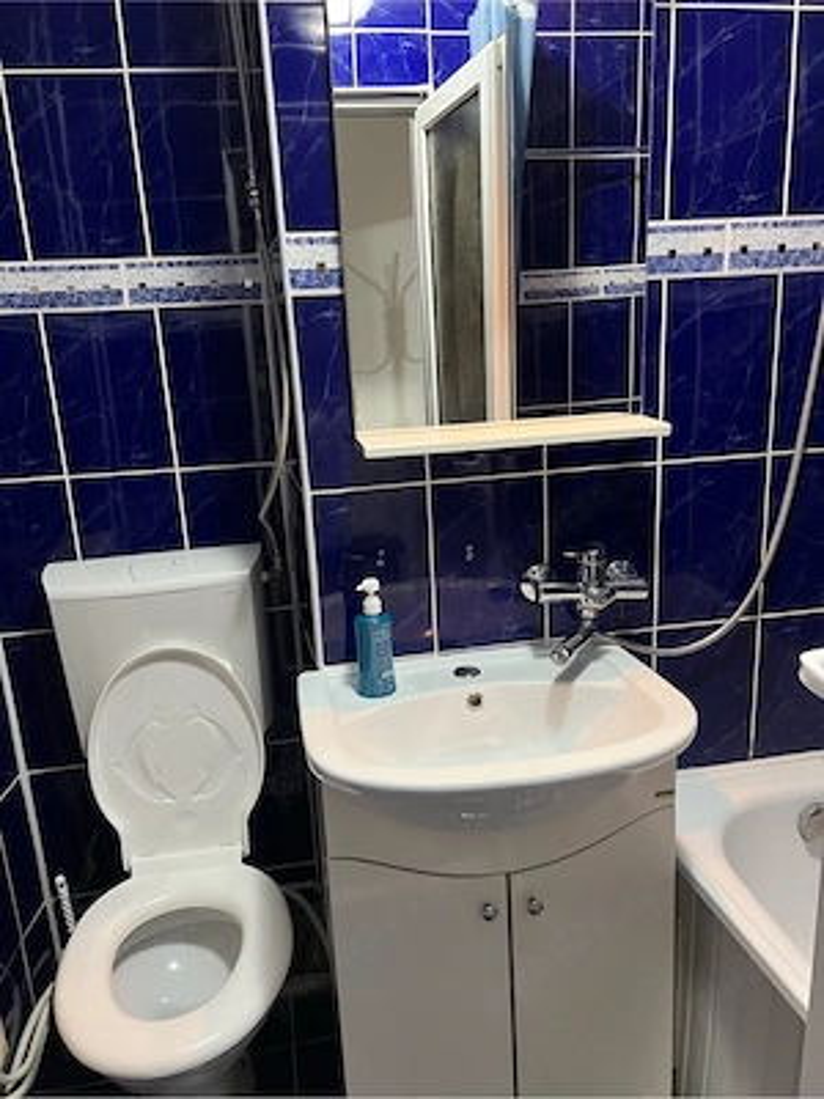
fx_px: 825
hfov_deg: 53.1
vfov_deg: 67.3
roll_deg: +3.7
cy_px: 550
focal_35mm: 26
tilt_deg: -15.8
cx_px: 412
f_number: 1.5
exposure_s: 1/50
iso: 500
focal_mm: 5.7
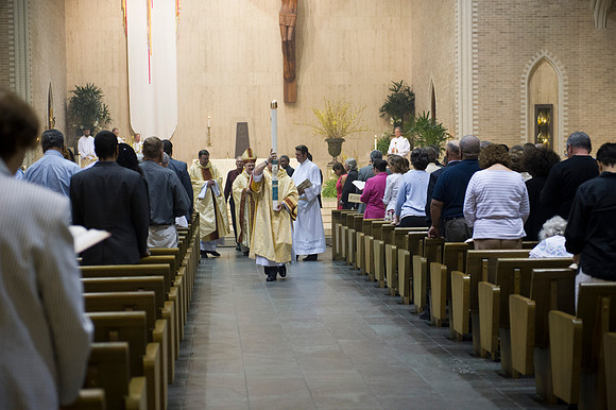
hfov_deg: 28.9
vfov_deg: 19.4
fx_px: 1197
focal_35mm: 70
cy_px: 205
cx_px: 308
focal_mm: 70
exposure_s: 1/100
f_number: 2.8
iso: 1600
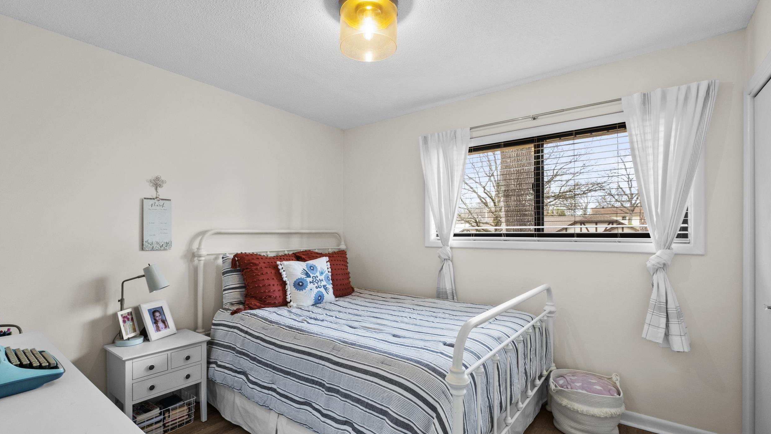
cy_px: 242
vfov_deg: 66.9
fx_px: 327
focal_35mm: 16
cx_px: 381
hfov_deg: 99.4
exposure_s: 1/1.67
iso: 400
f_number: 8
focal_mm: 10
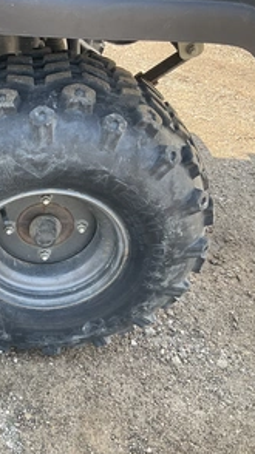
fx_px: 518
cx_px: 17
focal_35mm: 43
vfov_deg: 47.4
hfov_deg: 26.6
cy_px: 229
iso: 32
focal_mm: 3
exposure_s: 1/156
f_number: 1.8
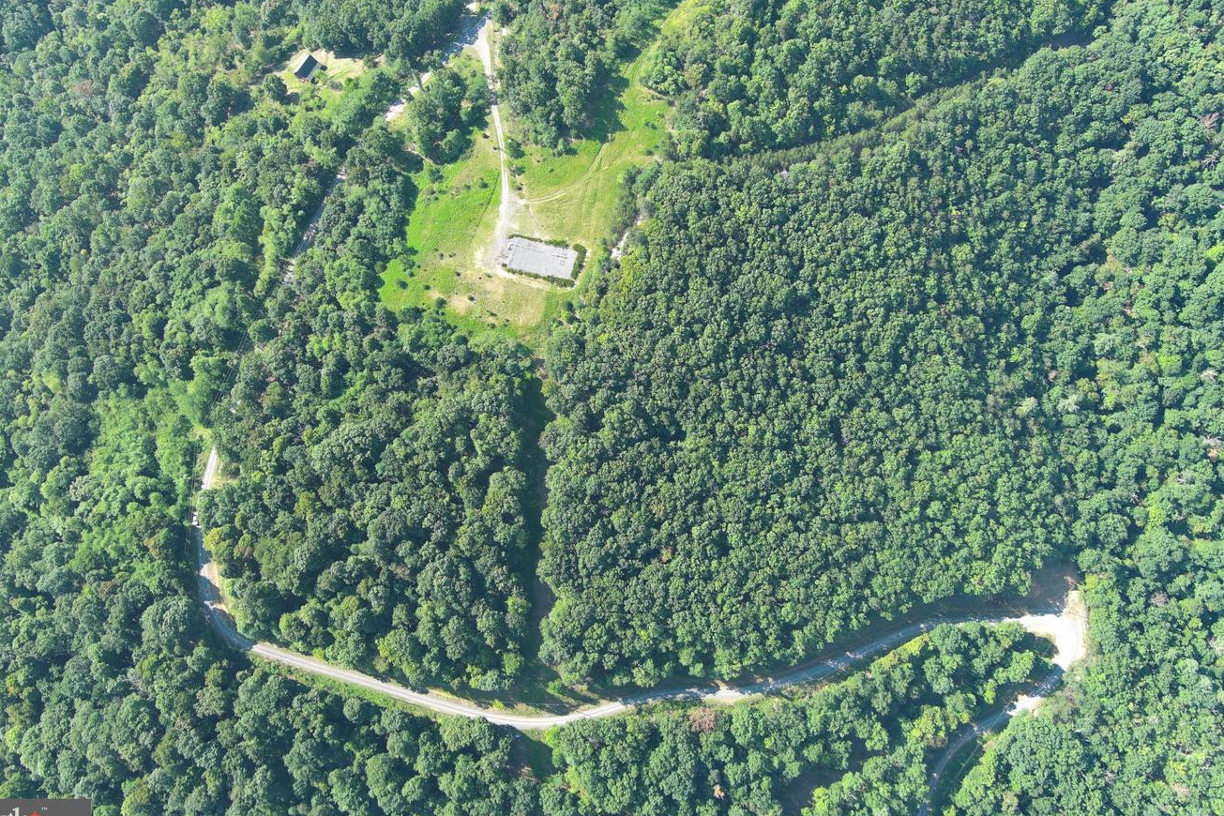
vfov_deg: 41.1
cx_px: 620
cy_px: 397
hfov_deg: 58.7
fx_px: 1088
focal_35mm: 32
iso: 100
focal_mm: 10.57
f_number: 2.8
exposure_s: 1/228
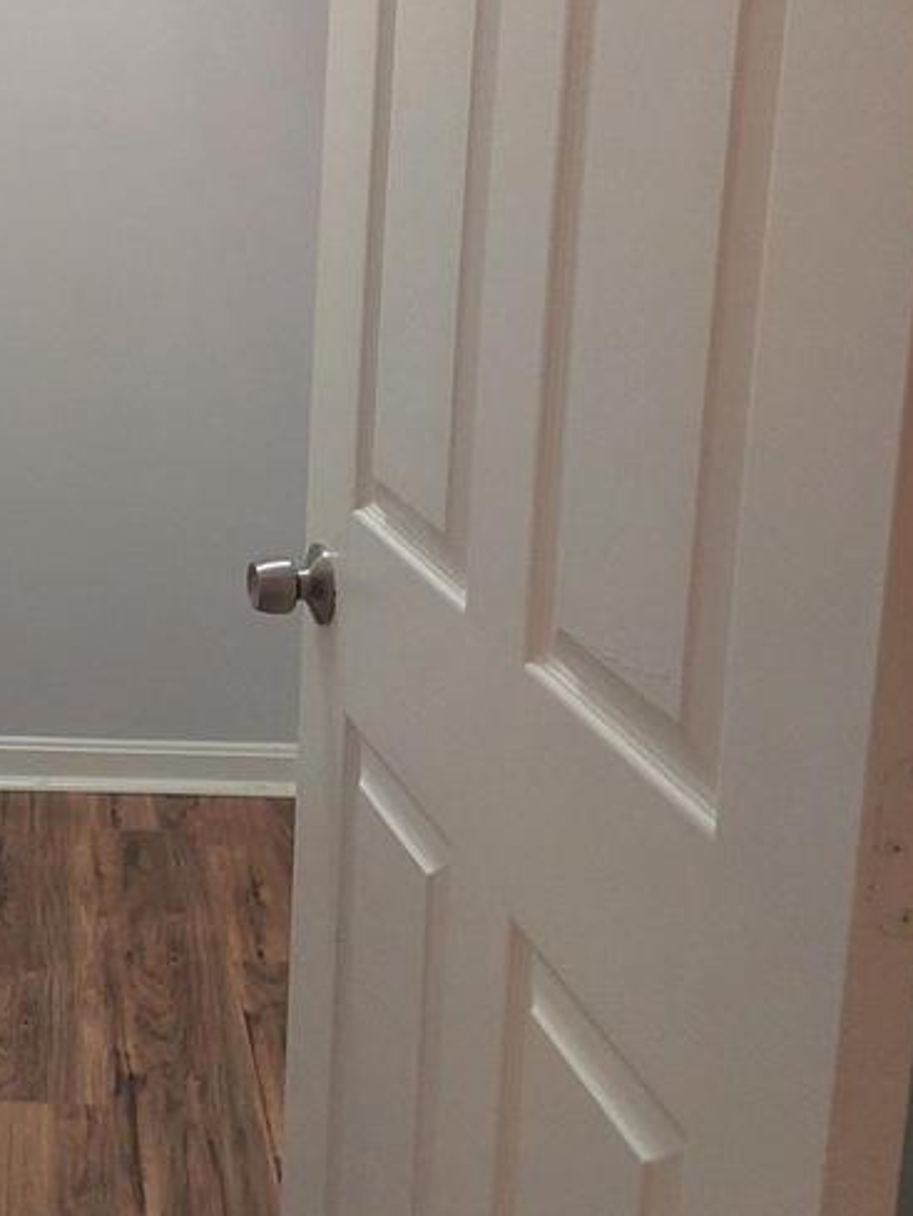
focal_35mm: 53
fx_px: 1863
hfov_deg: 25.6
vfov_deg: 35.7
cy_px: 378
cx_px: -80
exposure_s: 1/120
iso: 320
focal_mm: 5.23
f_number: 1.8
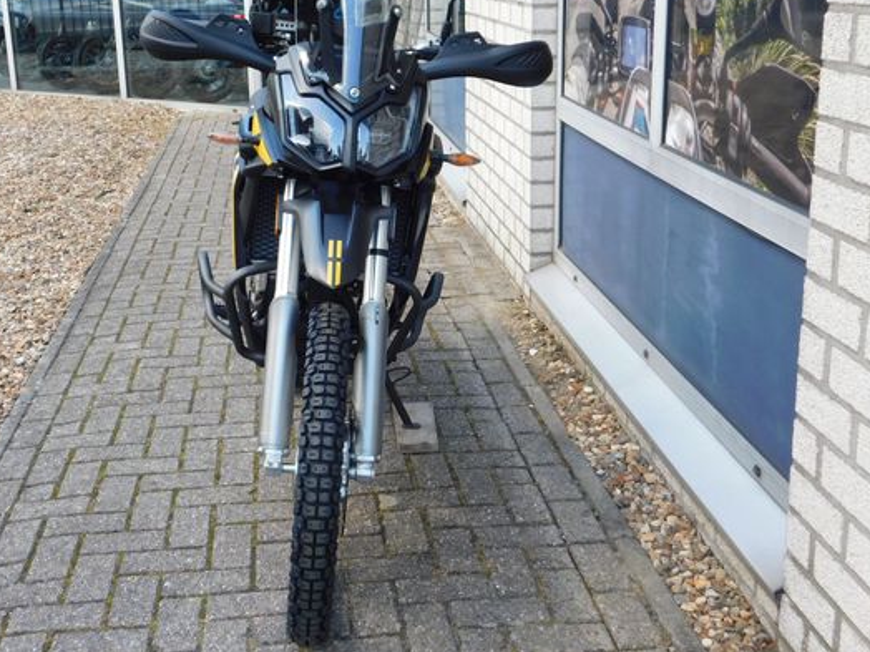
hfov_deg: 42.8
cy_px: 267
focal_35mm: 44
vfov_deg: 32.8
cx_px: 352
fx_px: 1106
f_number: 3.5
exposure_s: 1/160
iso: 125
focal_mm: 6.3
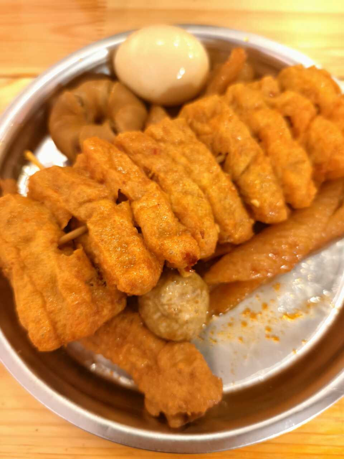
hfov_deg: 58.9
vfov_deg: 73.9
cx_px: 172
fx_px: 305
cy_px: 230
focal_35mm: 23
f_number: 4
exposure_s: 1/50
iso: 820
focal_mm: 5.6
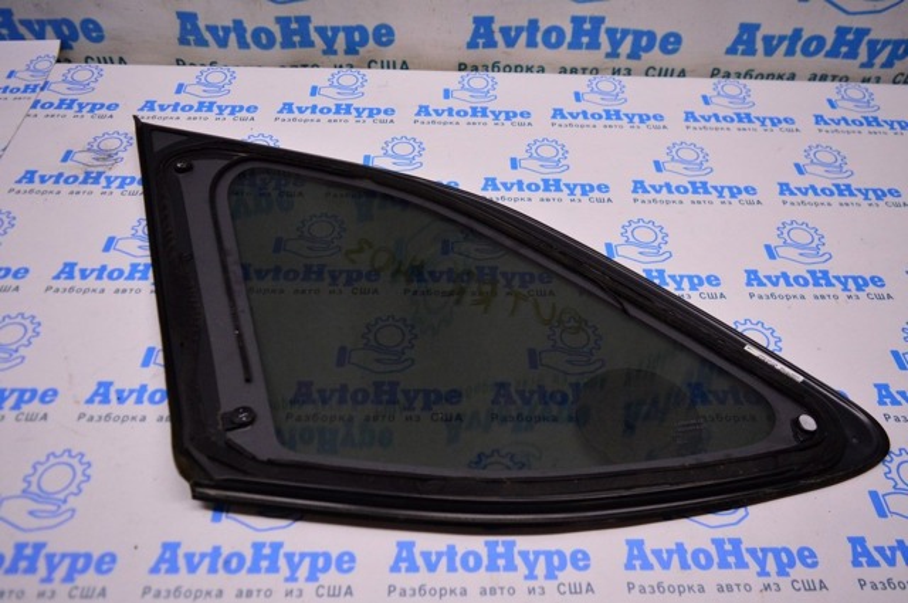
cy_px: 302
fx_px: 680
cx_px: 454
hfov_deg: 67.4
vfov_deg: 47.8
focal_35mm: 27
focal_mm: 18
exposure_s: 1/400
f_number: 3.5
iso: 1600
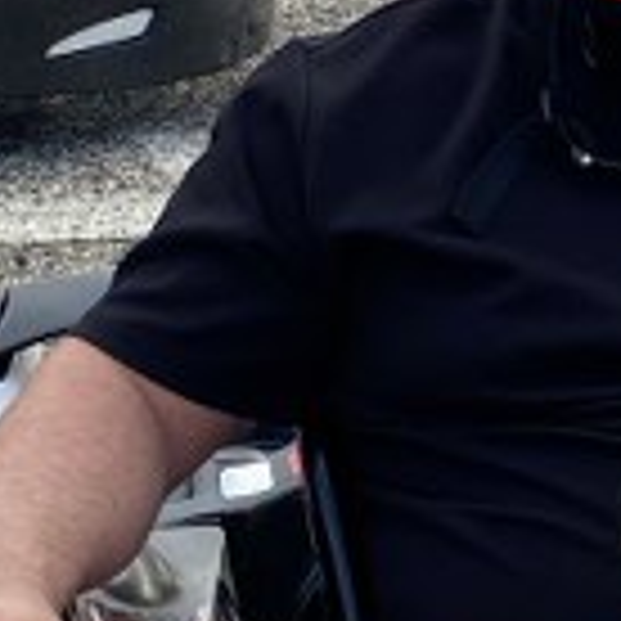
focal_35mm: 178
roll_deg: -5.1
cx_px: 785
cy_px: 396
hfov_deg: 9.7
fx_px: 3613
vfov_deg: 9.8
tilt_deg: -20.6
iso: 32
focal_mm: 4.25
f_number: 1.8
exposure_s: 1/757
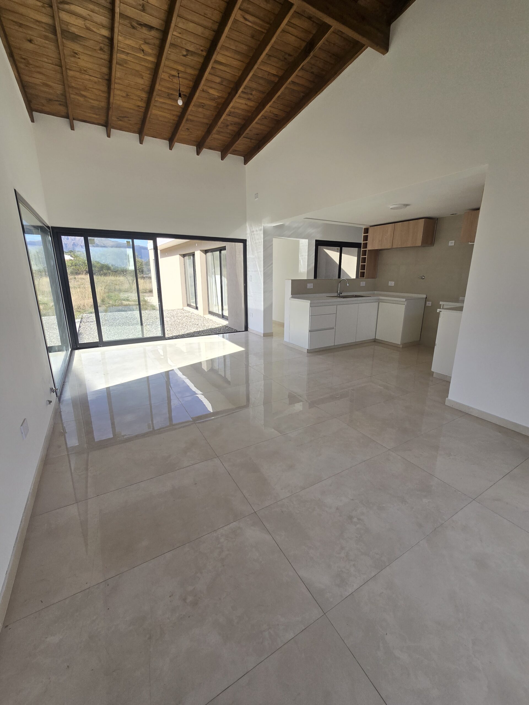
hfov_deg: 89.9
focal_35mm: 13
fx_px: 265
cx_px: 264
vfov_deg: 106.2
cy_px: 352
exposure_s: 1/652
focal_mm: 2.2
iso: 50
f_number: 2.2
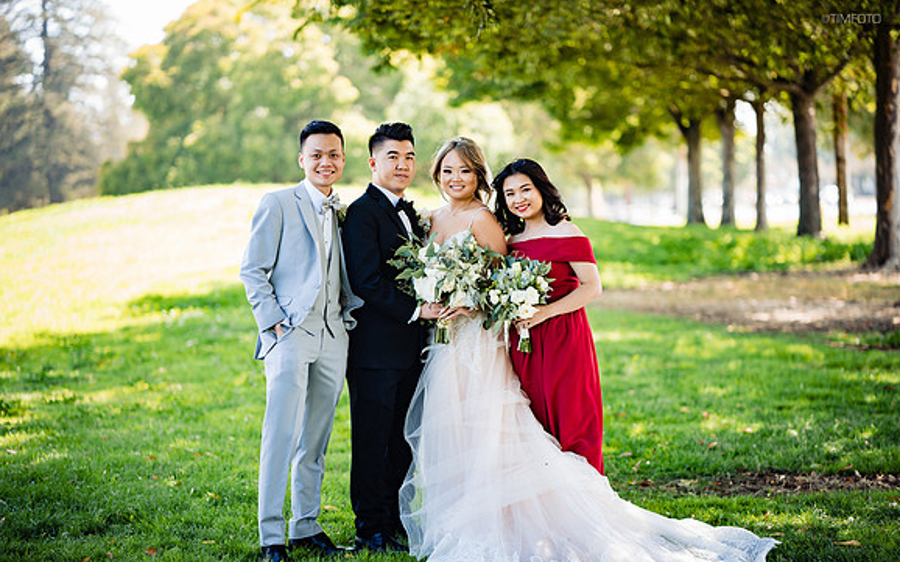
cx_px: 450
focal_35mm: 87
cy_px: 295
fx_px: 2134
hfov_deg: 23.8
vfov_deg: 15.0
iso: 100
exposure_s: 1/200
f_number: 1.8
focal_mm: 85
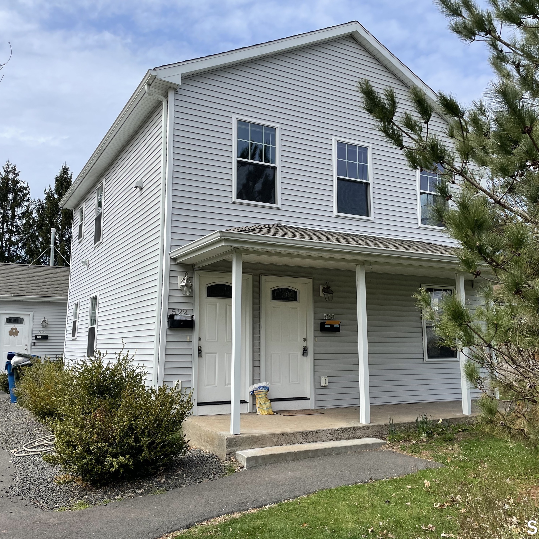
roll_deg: +0.3
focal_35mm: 31
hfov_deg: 52.5
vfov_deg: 52.5
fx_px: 546
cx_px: 272
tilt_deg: +8.0
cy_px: 267
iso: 32
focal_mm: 4.2
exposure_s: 1/2817
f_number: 1.6
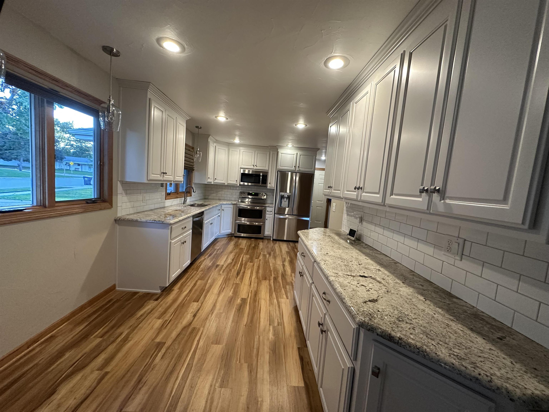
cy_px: 206
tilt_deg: -6.0
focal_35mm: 14
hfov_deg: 102.1
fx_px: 222
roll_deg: -4.5
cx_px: 274
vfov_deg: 85.7
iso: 320
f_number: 2.2
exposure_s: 1/60
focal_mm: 2.22
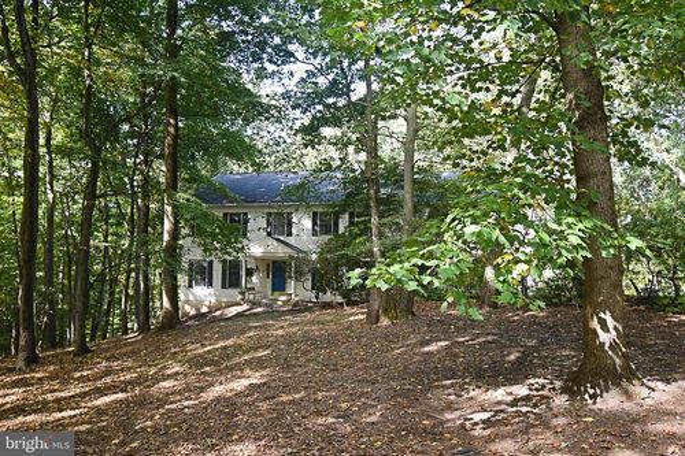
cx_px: 342
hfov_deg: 61.9
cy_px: 228
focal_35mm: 30
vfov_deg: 43.6
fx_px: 571
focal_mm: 20
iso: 1600
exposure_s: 1/250
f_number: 5.6
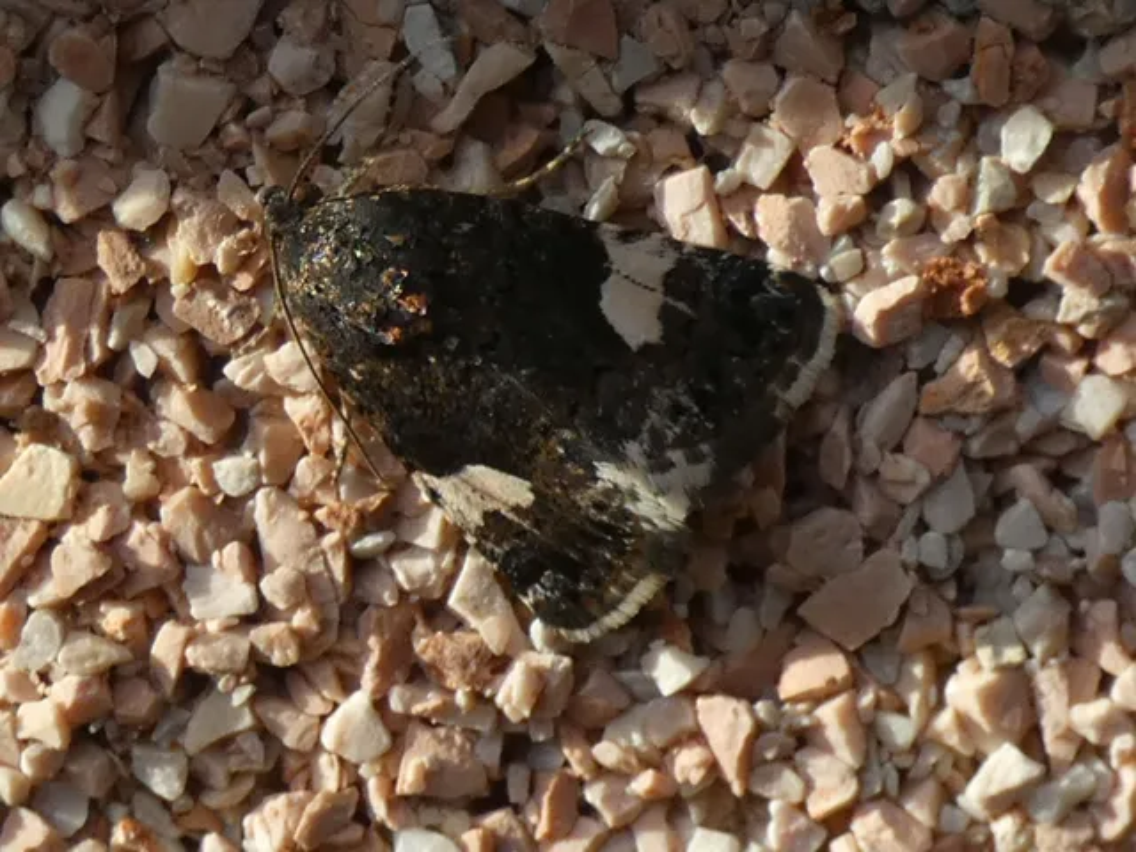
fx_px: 1575
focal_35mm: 48
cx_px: 568
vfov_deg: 30.3
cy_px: 426
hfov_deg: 39.7
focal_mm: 8.6
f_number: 3.8
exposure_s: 1/160
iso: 80
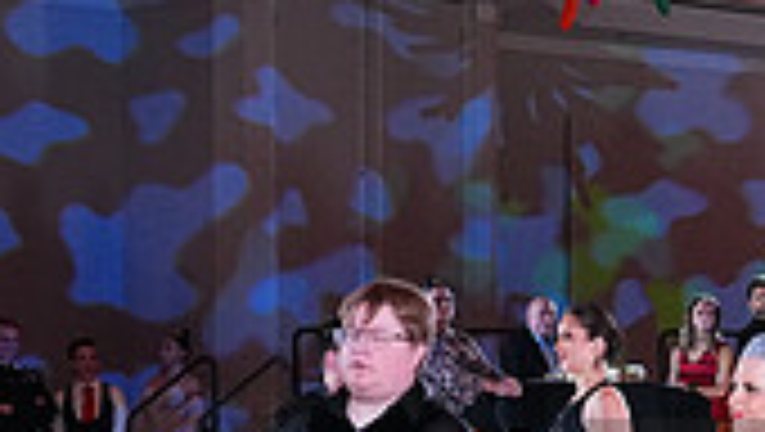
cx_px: 1076
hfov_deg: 16.0
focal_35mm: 125
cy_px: 538
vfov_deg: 9.6
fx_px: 2538
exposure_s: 1/400
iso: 5000
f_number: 5
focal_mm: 35
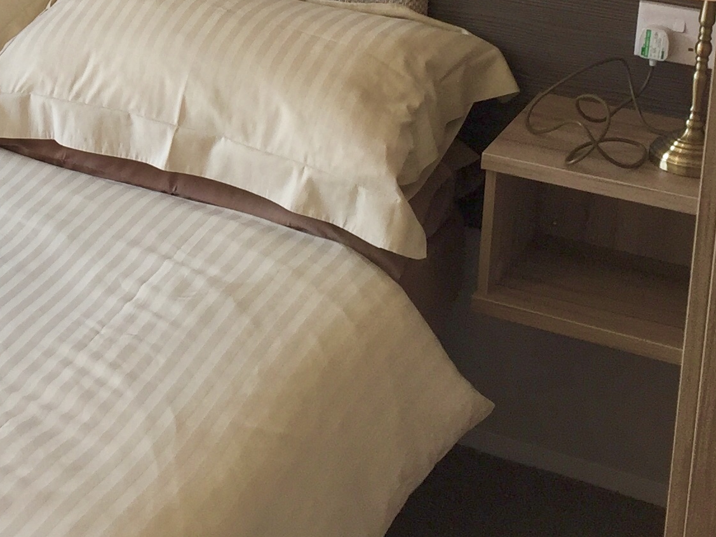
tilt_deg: -17.0
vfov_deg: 17.0
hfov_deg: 22.7
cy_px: -53
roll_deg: -1.3
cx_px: 72
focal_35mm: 84
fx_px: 1737
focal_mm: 4.15
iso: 32
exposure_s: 1/133
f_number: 2.2
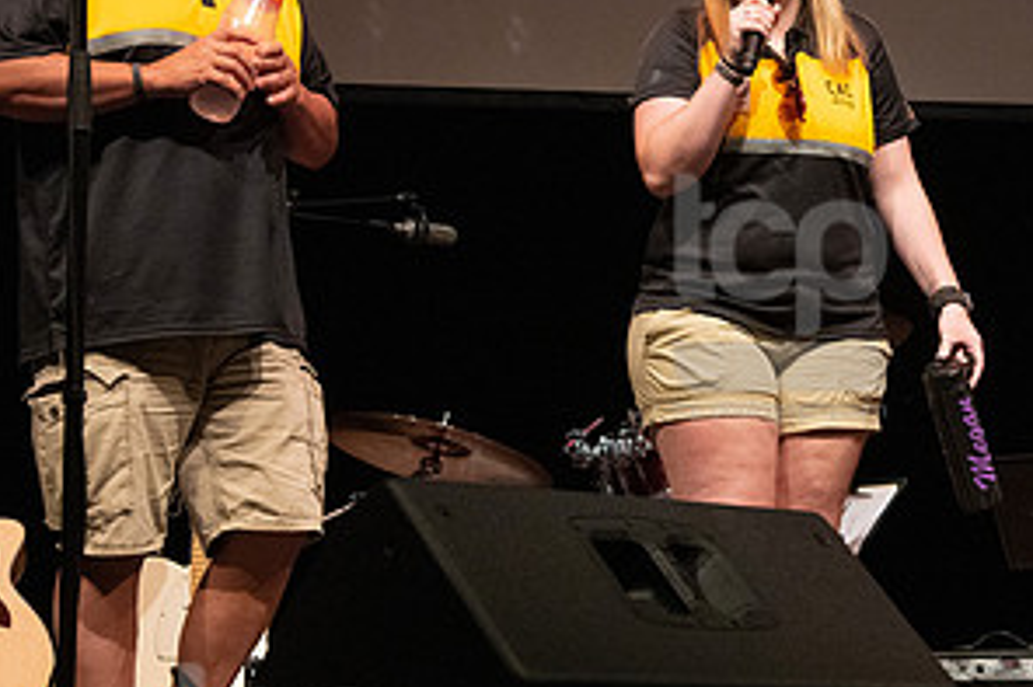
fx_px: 2925
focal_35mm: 102
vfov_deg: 13.4
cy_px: 298
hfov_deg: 19.9
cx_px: 782
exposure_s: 1/250
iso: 6400
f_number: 5
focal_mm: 52
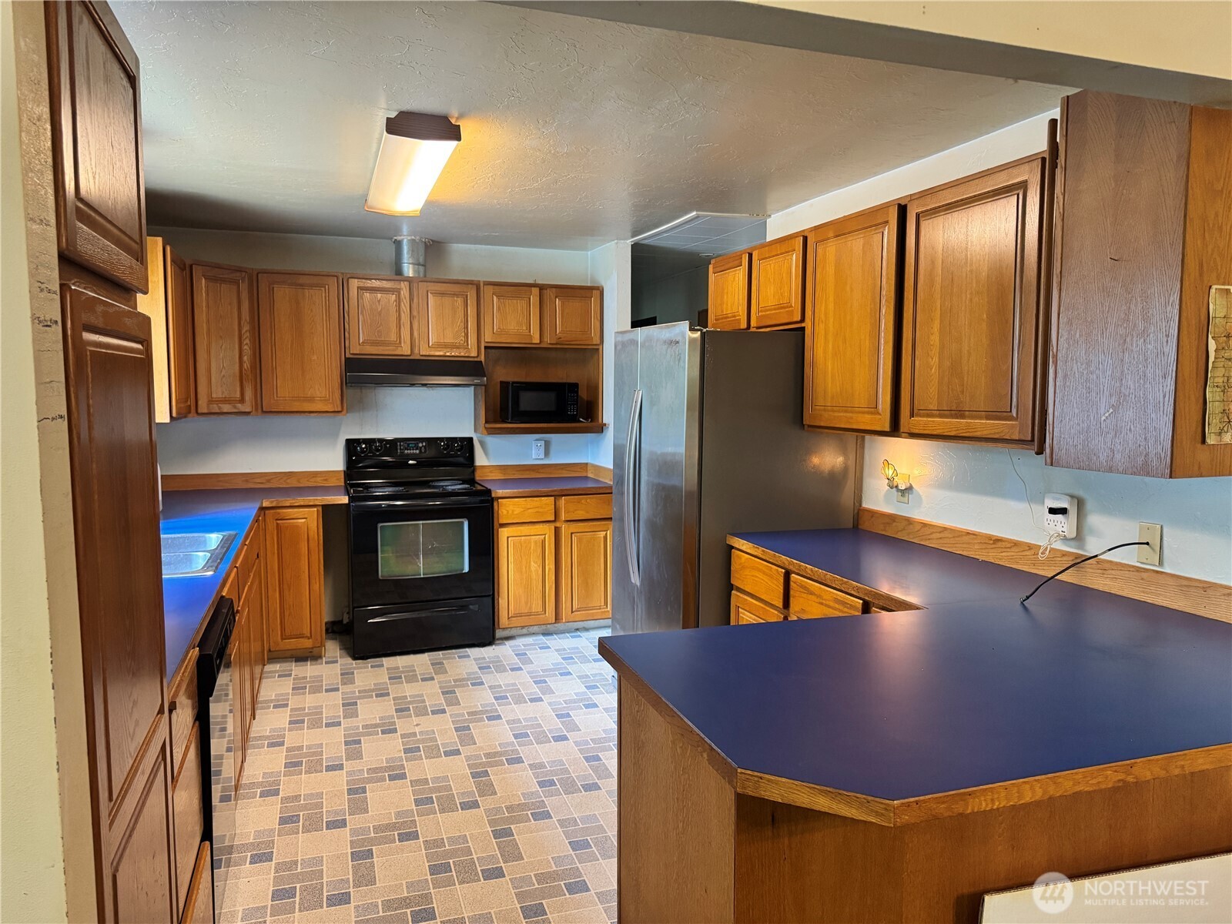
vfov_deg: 56.8
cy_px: 462
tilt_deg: -5.6
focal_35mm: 24
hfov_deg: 71.6
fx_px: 854
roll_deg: -0.2
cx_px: 616
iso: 640
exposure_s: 1/60
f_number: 1.78
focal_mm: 6.76
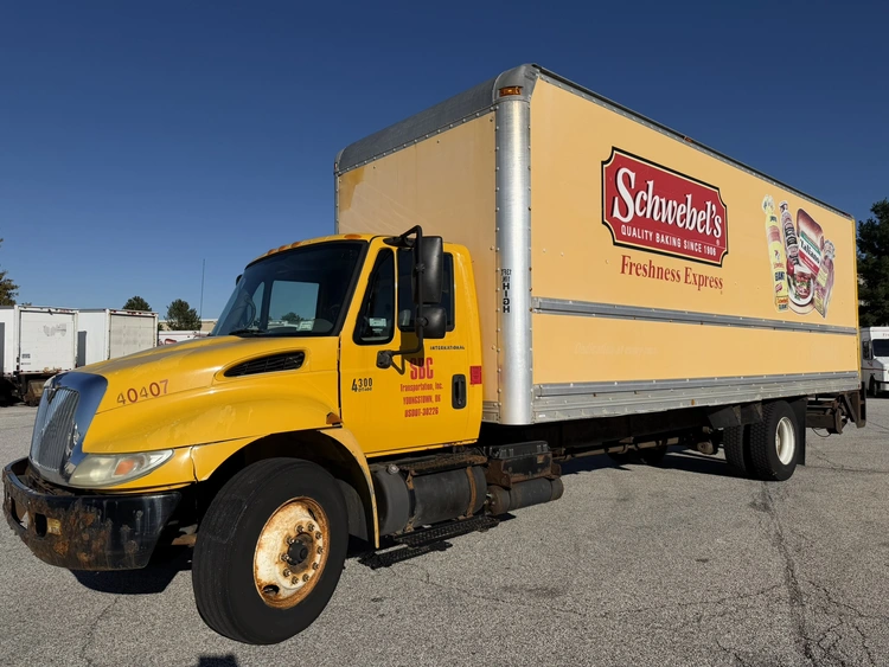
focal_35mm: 24
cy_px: 334
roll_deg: -0.8
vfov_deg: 56.8
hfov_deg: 71.6
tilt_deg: +1.4
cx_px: 444
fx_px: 617
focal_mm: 6.76
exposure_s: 1/11905
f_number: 1.78
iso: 80
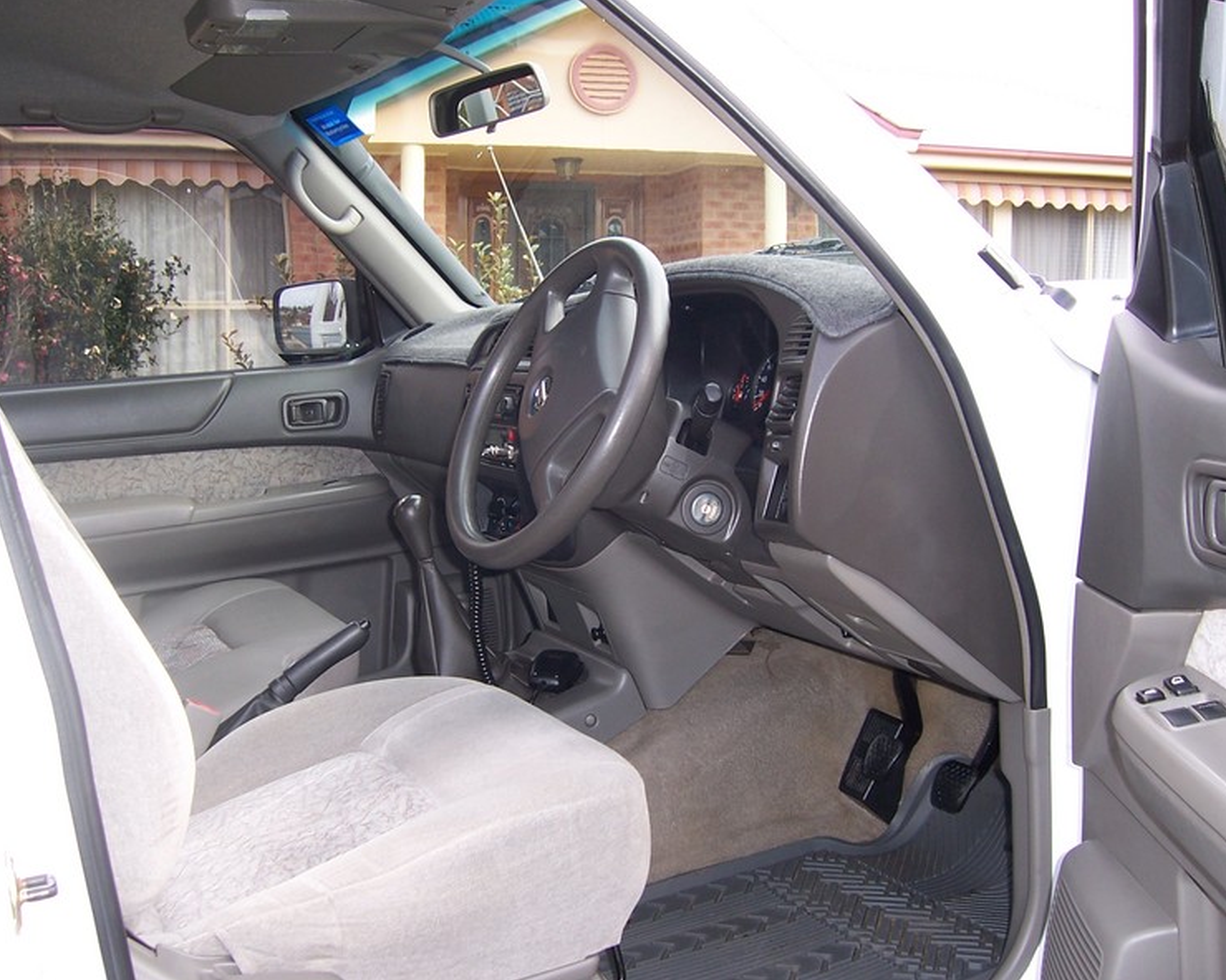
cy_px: 487
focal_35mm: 38
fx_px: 1379
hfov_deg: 47.9
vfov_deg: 39.2
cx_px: 600
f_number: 3
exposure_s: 1/180
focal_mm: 6
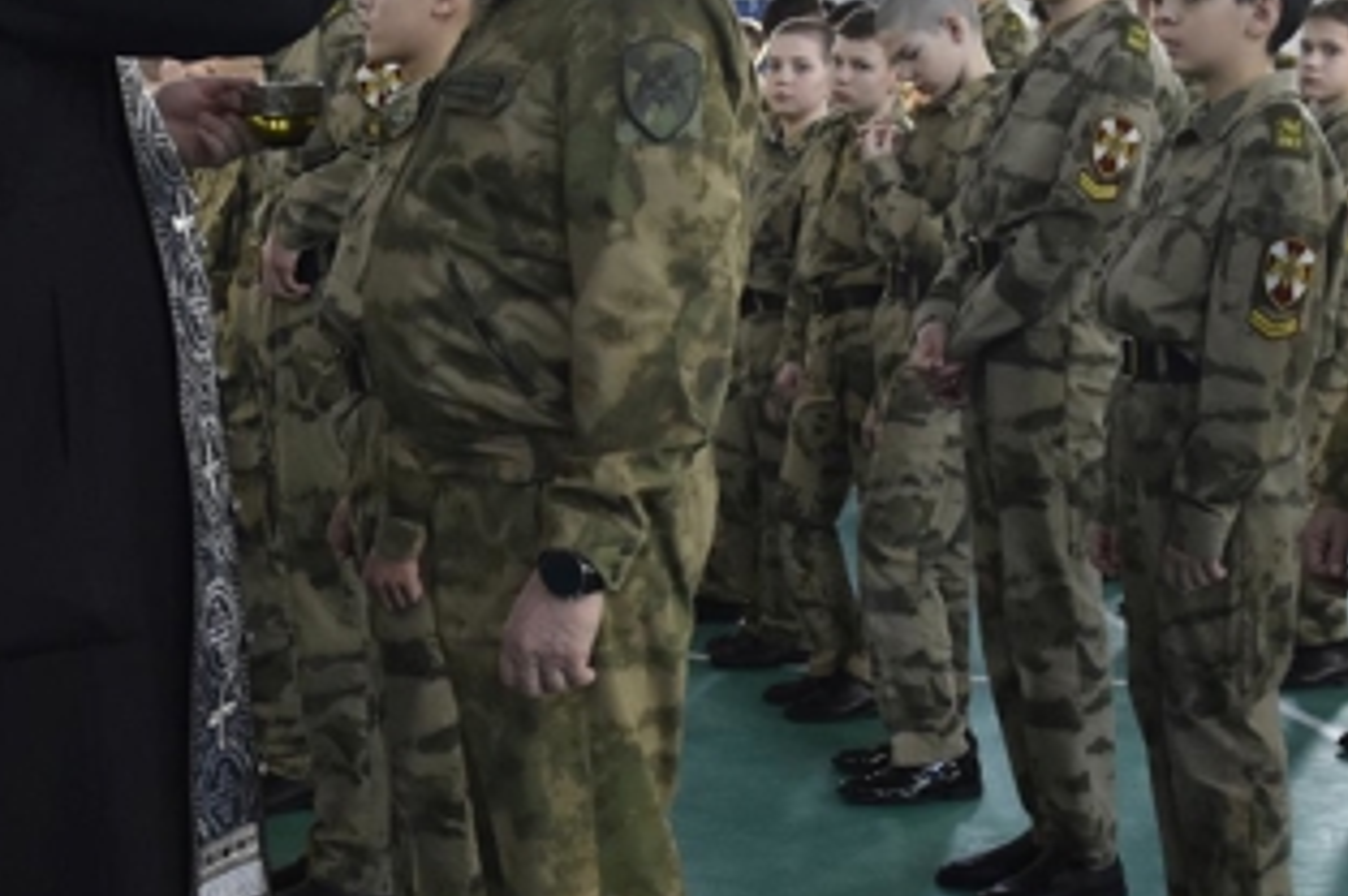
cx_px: 405
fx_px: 2693
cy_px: 461
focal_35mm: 72
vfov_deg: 18.9
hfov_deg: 27.8
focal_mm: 20
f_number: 4
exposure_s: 1/200
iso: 800
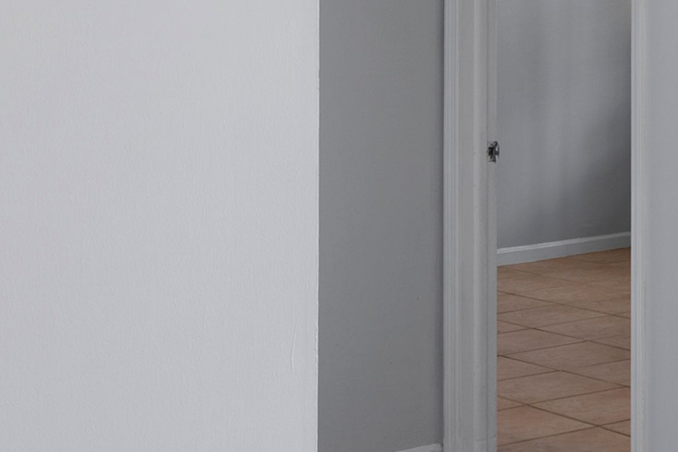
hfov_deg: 20.9
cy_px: -8
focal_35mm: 88
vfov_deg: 15.2
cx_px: 897
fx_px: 1657
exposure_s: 1/2
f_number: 9
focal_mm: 16
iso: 100
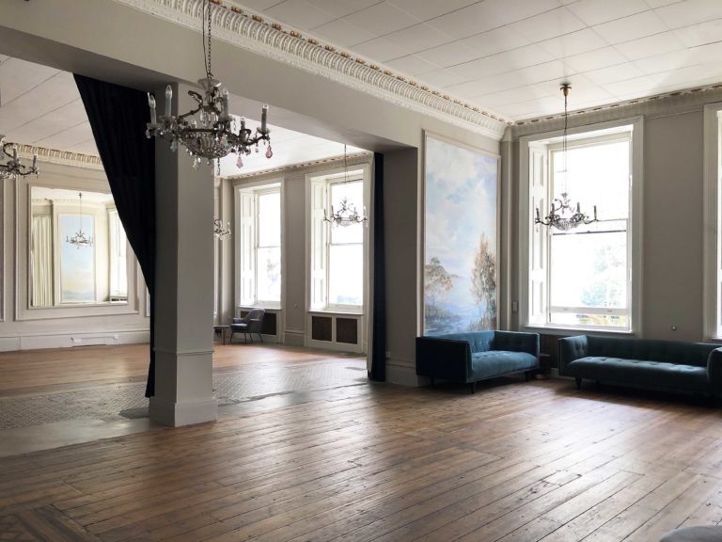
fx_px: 584
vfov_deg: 49.7
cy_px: 271
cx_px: 361
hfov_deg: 63.4
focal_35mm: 28
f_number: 1.8
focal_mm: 4
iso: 25
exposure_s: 1/30
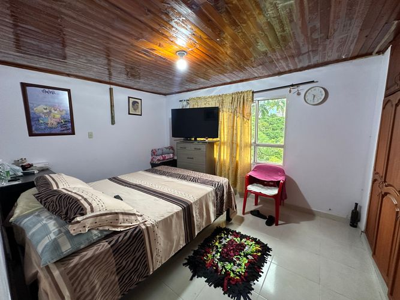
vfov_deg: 85.7
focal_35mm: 14
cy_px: 150
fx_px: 162
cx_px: 200
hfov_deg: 102.1
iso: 320
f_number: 2.2
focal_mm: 2.22
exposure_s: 1/60
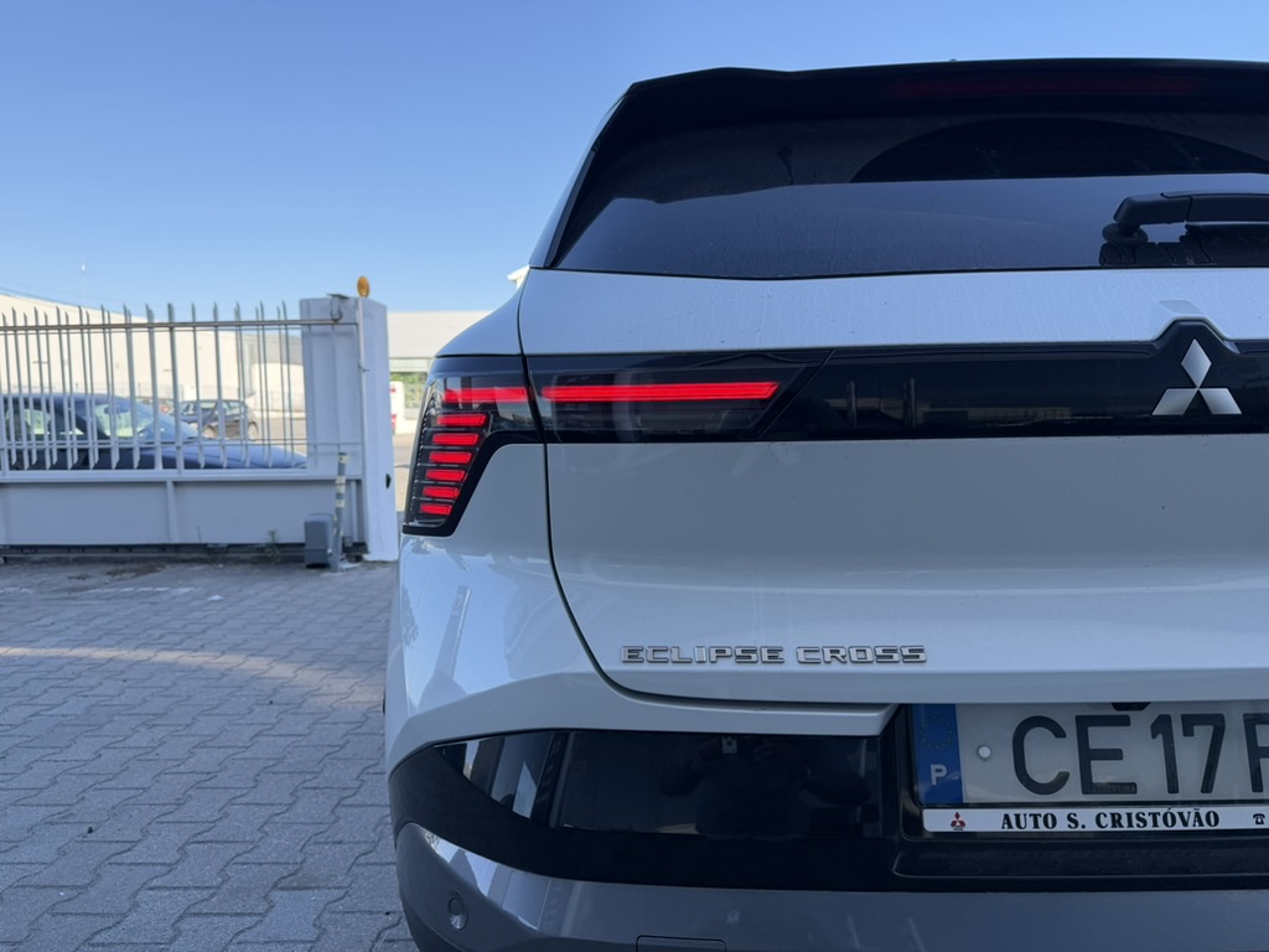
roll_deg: +1.4
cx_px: 634
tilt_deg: -4.8
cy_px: 476
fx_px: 880
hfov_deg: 71.6
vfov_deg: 56.8
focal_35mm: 24
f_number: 1.78
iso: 100
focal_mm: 6.76
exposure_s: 1/1437
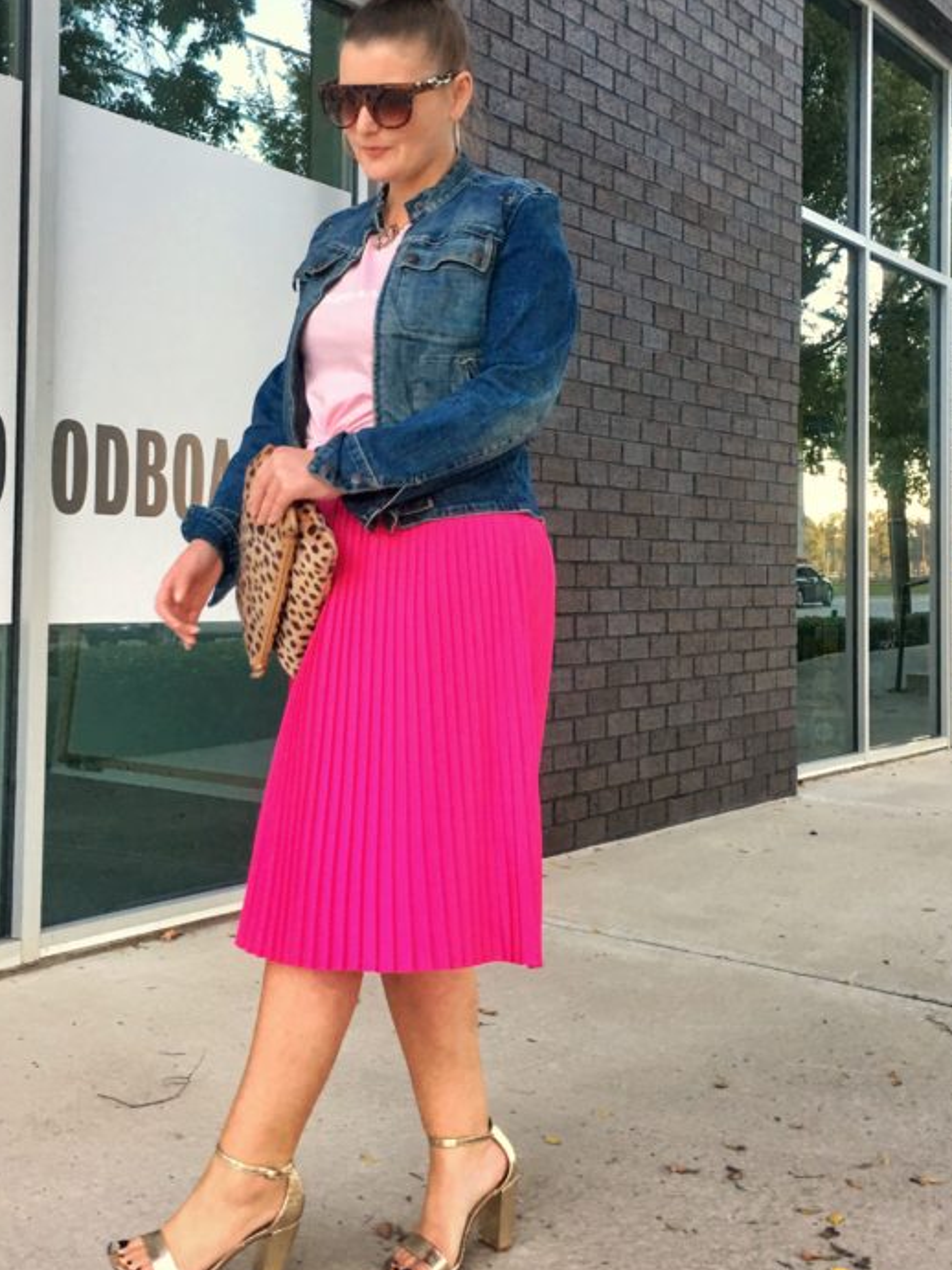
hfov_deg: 33.5
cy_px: 526
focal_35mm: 43
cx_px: 391
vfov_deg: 43.7
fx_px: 1577
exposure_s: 1/30
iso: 40
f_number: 2.2
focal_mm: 4.15
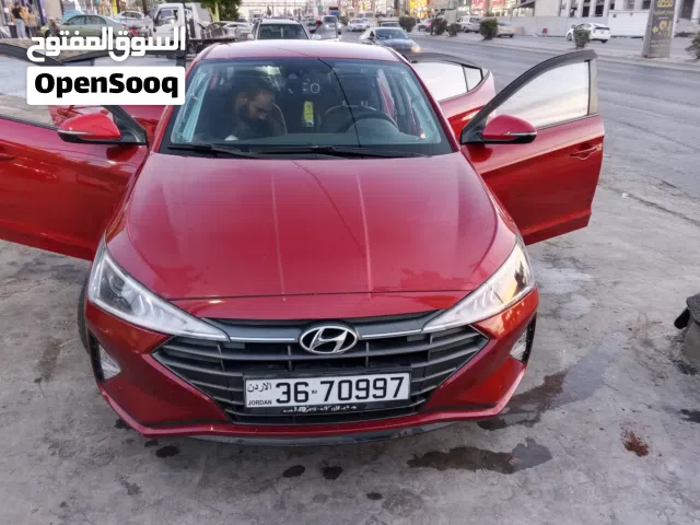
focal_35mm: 23
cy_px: 262
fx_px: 465
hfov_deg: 73.9
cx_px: 350
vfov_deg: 58.9
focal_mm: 4.19
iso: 1032
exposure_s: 1/33.3
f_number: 1.6
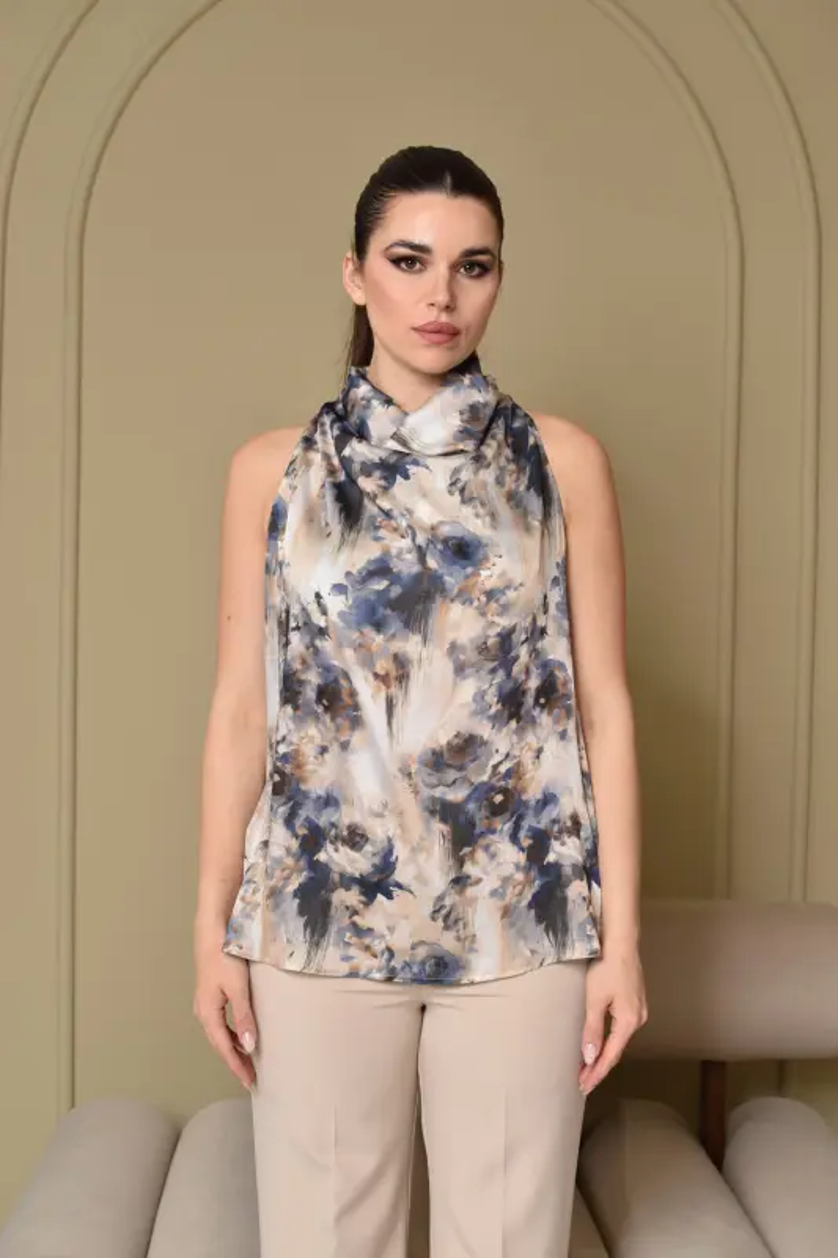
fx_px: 1834
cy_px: 629
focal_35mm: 52
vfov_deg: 37.9
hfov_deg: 25.7
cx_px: 419
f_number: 4
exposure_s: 1/200
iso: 100
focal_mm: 35
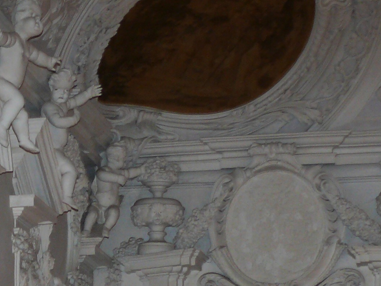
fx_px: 1684
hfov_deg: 12.6
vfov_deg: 9.3
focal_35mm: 153
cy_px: 497
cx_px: -60
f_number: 4
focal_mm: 9.3
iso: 100
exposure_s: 1/30
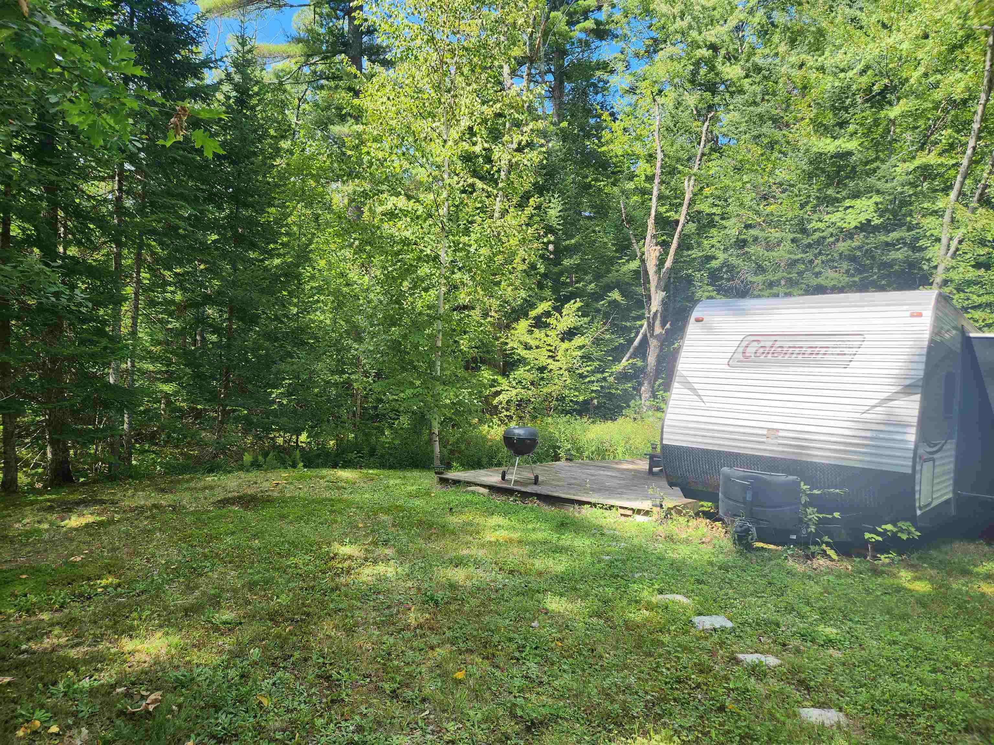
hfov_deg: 73.9
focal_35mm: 23
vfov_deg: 58.9
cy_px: 372
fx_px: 660
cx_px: 497
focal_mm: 5.4
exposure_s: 1/445
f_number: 1.8
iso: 20
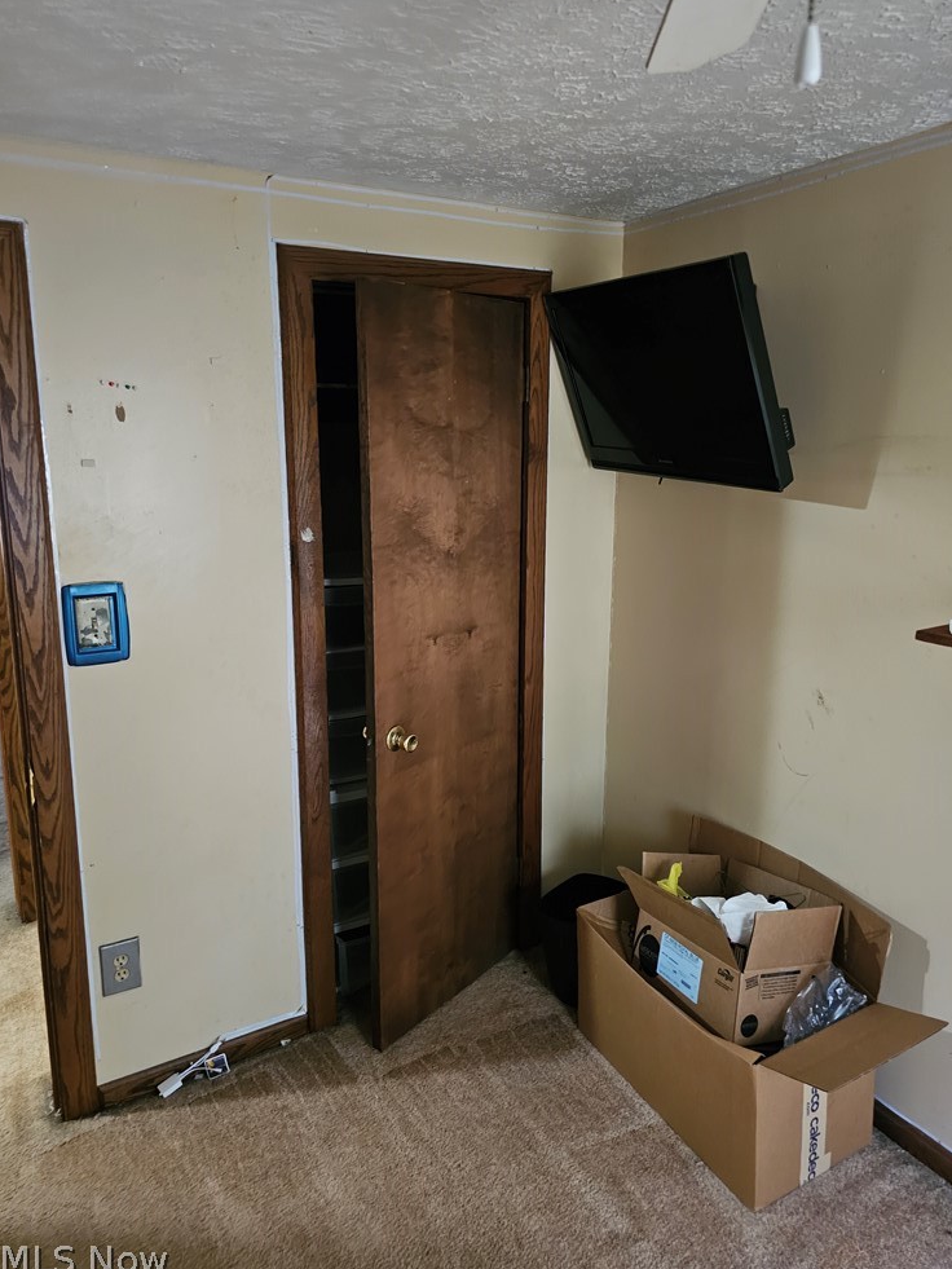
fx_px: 880
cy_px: 627
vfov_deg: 71.6
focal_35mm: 24
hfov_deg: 56.8
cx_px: 486
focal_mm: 6.3
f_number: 1.7
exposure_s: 1/24
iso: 1250
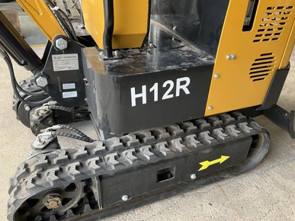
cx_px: 152
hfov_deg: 60.0
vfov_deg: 46.8
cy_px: 109
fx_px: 256
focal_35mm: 30
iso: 64
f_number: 1.8
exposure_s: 1/122
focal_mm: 3
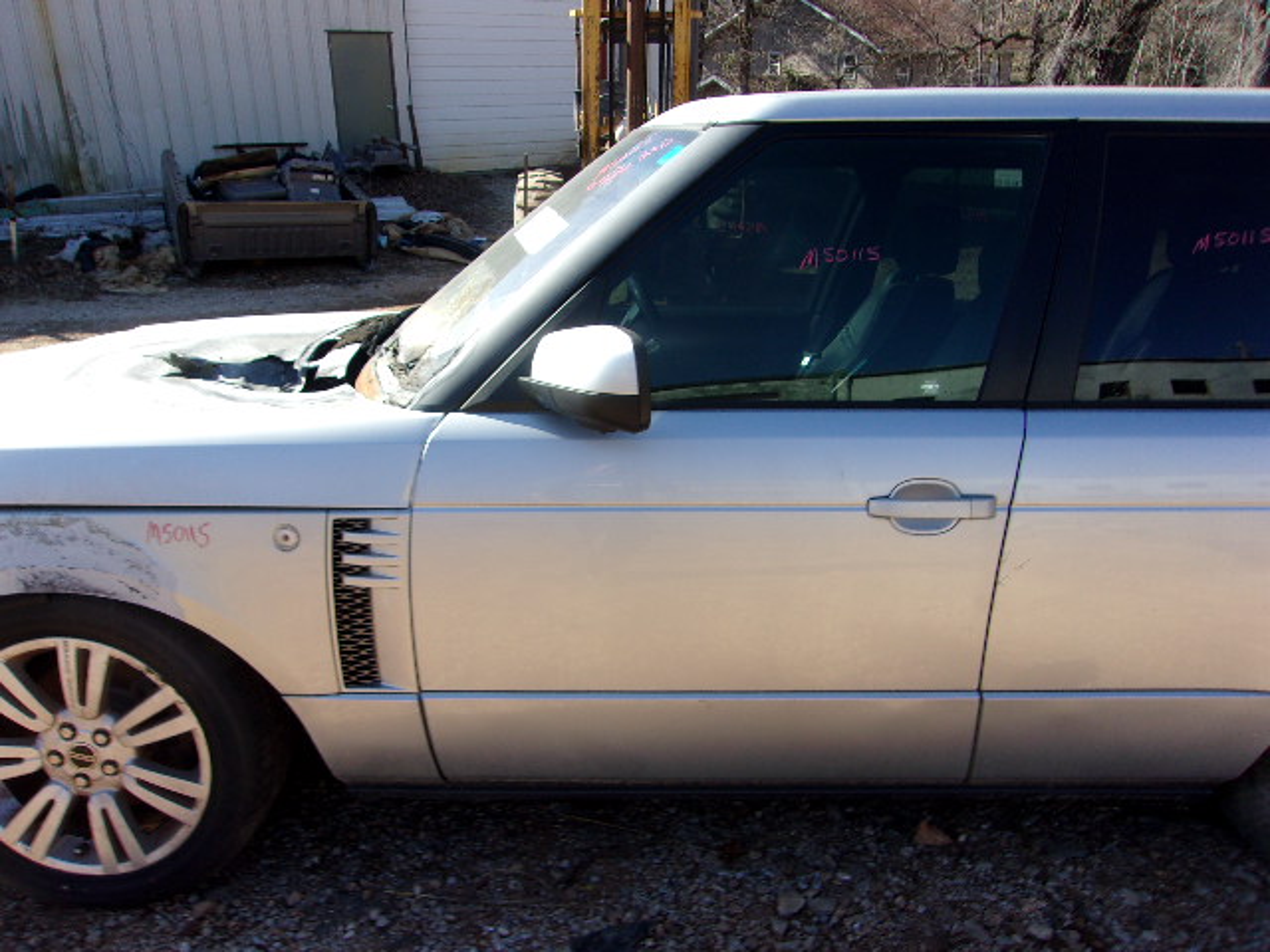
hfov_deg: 65.3
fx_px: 991
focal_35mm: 27
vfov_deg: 51.4
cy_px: 476
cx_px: 635
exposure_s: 1/38
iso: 80
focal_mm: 4.9
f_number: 10.4
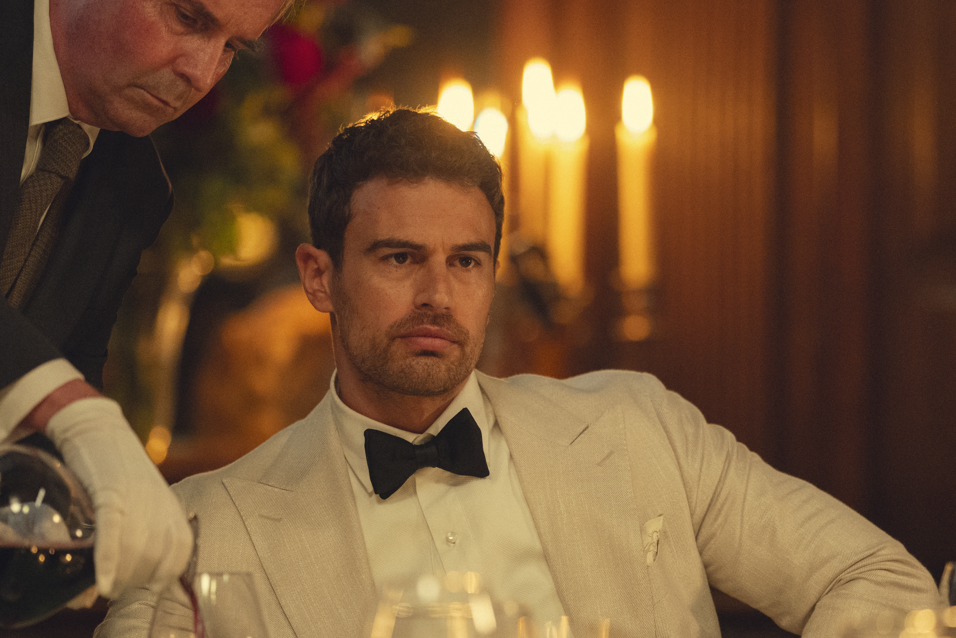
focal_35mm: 243
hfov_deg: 8.5
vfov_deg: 5.7
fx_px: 6454
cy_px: 411
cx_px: 560
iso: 4000
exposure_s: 1/125
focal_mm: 135
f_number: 1.8
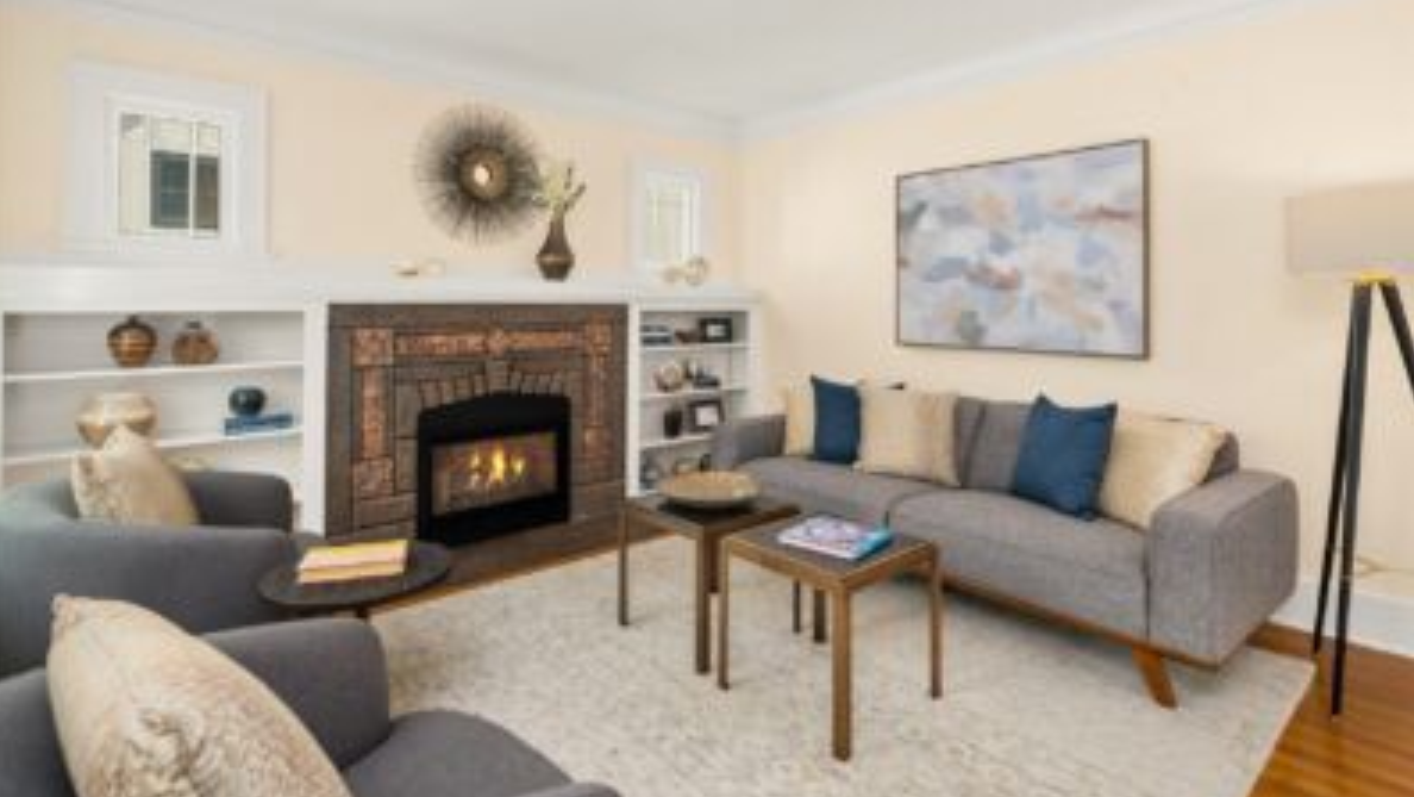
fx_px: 675
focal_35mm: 18
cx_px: 703
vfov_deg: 60.9
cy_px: 445
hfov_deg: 92.6
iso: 200
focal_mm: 17
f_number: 8
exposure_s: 1/2.5
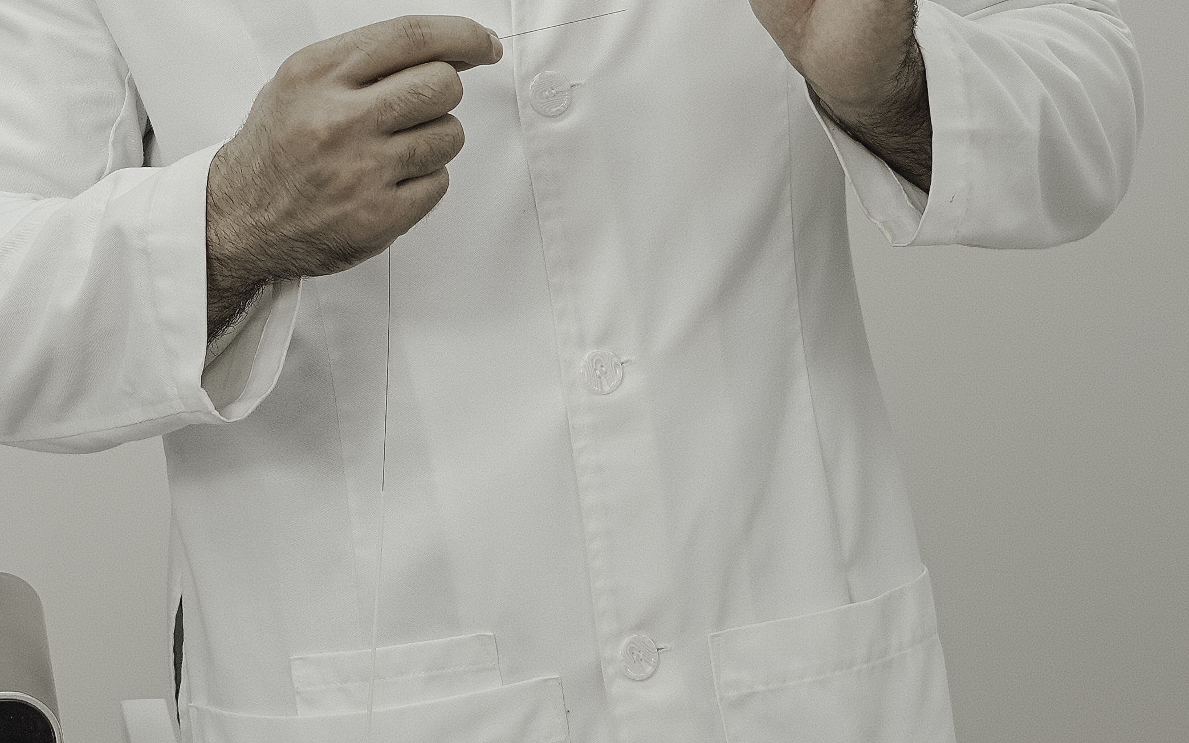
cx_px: 268
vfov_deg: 10.1
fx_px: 4180
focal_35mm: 129
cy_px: -12
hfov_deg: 16.1
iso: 160
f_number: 5.6
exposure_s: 1/50
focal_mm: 44
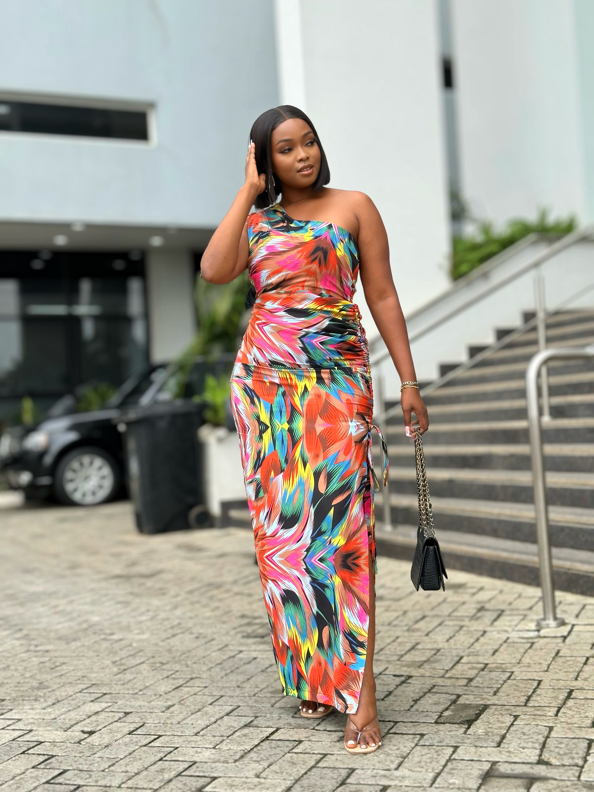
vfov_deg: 39.7
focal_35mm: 48
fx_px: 1098
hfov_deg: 30.3
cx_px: 297
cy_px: 396
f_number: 1.78
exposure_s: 1/880
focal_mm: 6.86
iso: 64
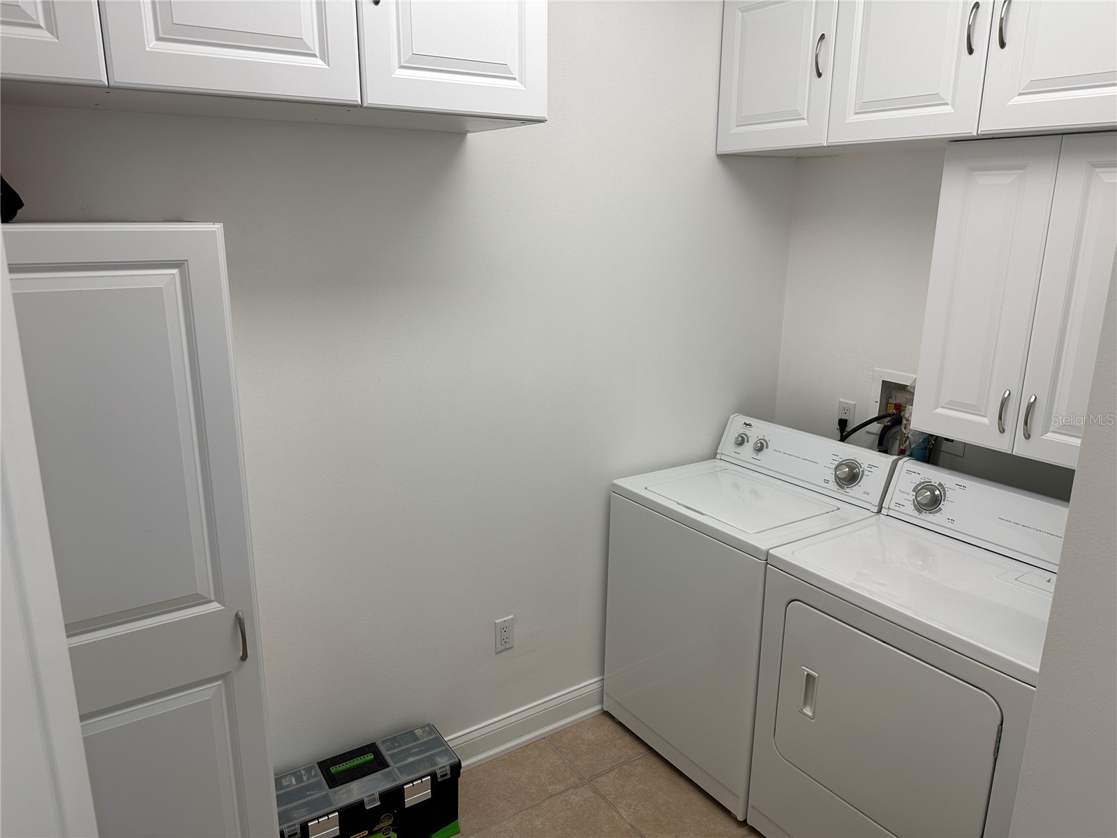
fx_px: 774
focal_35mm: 24
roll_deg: -0.9
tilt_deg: -15.2
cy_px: 419
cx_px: 558
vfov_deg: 56.8
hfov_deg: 71.6
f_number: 1.78
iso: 80
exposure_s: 1/120
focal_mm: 6.86
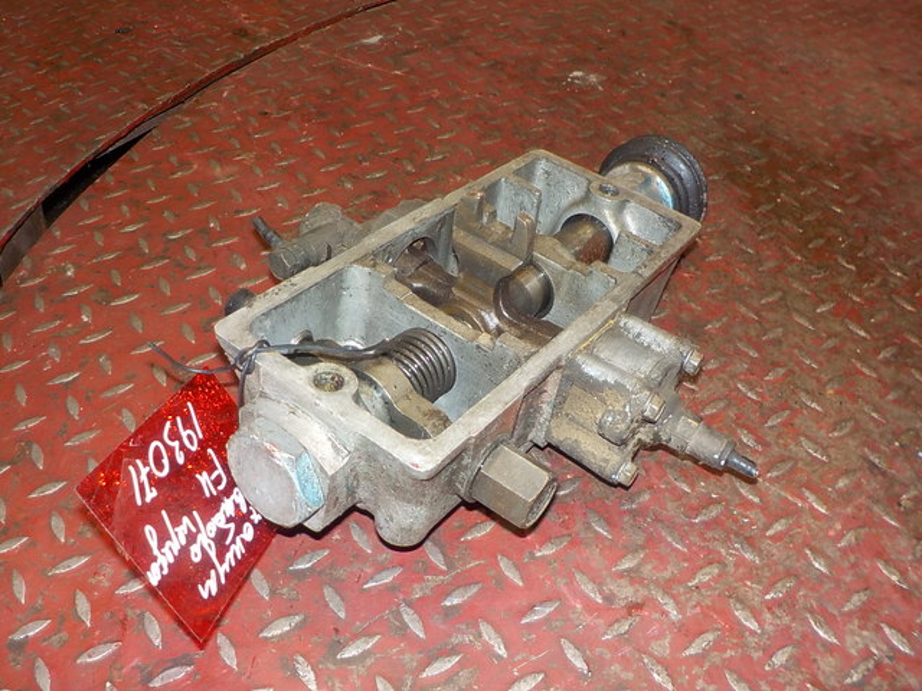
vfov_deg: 46.8
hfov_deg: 60.0
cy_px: 346
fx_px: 799
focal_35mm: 30
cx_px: 461
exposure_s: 1/30
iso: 200
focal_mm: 4.1
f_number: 3.3
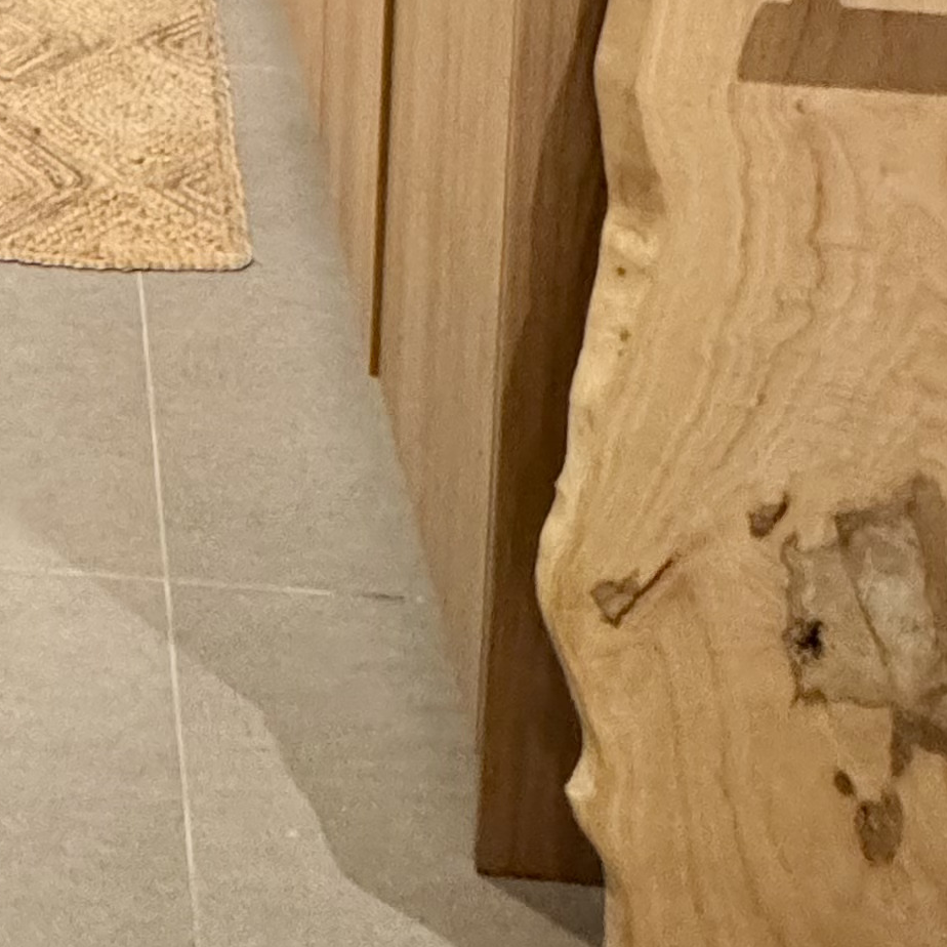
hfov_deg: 28.4
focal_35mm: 54
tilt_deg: -4.4
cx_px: -122
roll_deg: -1.6
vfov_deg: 22.2
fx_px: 1671
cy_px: -667
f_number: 2.2
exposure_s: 1/50
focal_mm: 2.22
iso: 800
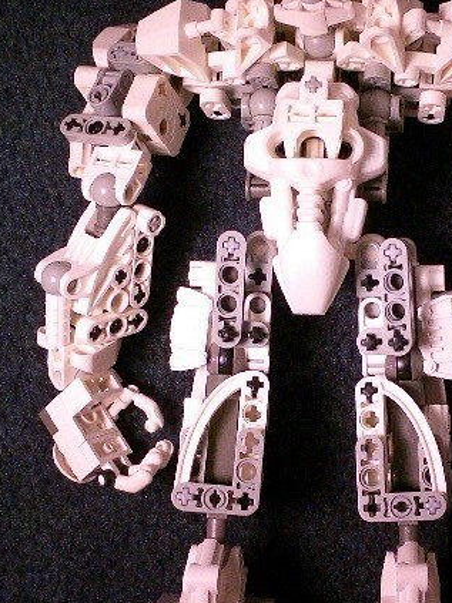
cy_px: 285
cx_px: 312
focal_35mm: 56
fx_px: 975
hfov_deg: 25.9
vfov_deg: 34.4
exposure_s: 1/100
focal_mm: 5.6
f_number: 3.5
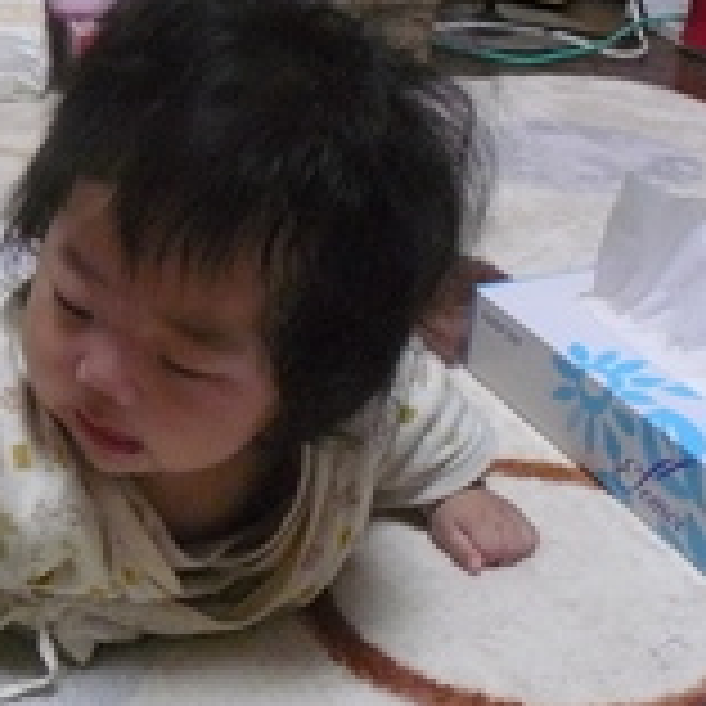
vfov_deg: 21.4
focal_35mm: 81
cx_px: 130
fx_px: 1869
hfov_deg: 21.1
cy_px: 418
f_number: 2.8
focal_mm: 6
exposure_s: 1/25
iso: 400
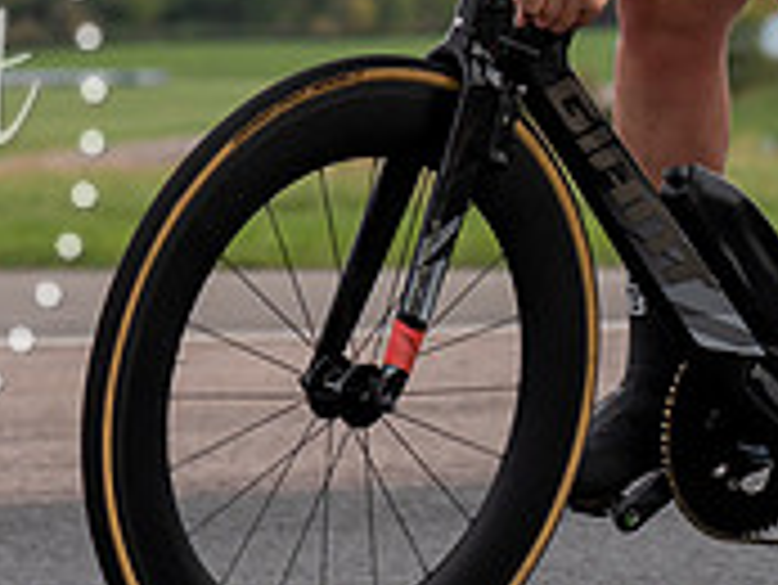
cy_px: -178
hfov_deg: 6.0
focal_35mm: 330
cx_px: 552
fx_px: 7422
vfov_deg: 4.5
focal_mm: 70
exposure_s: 1/1000
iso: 125
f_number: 3.5
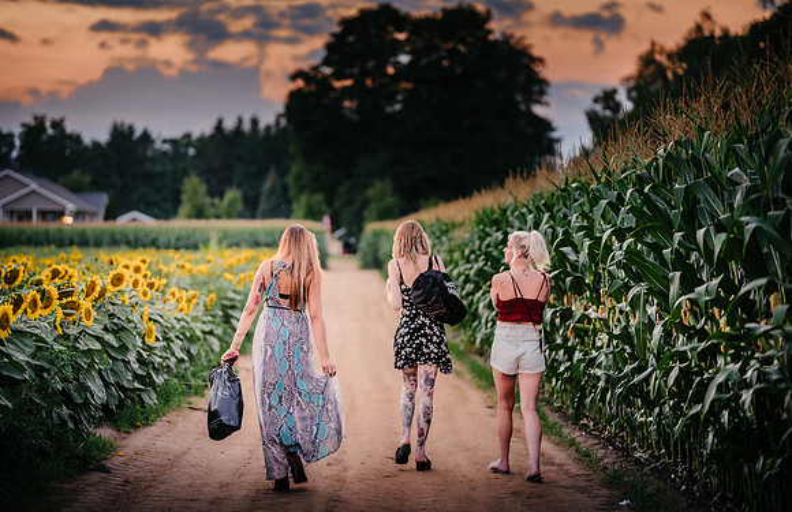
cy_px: 221
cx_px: 395
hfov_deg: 22.1
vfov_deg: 14.4
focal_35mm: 93
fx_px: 2025
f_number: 2
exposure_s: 1/125
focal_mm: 110
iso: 100
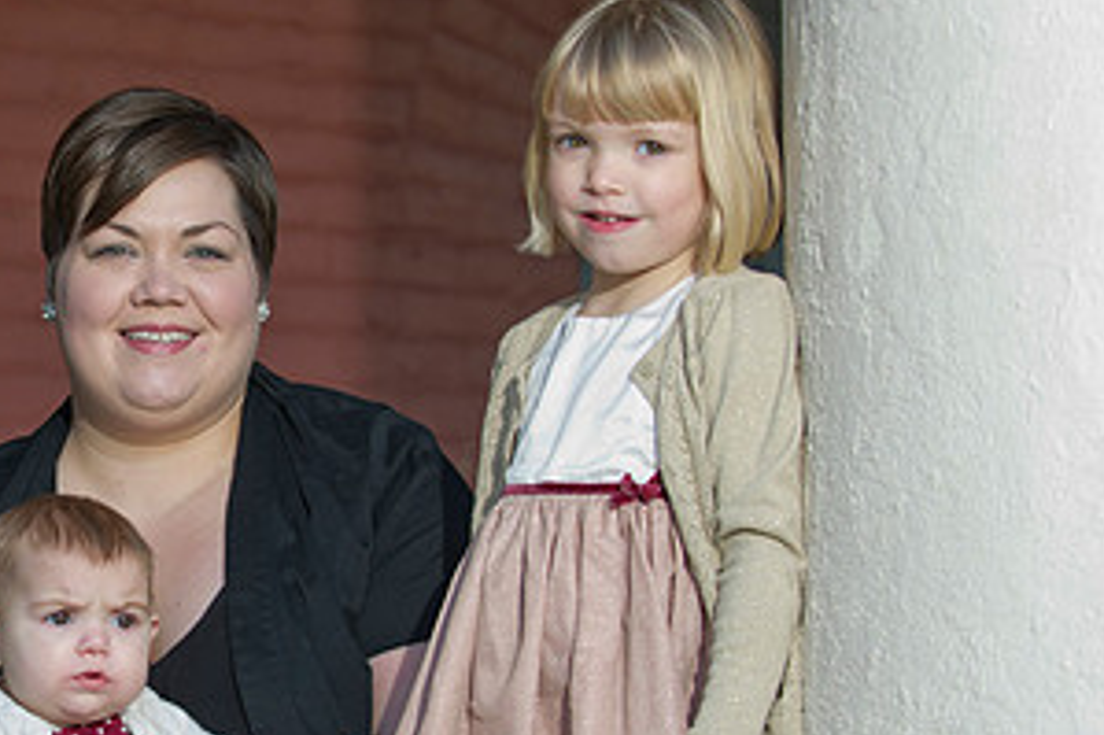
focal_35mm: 136
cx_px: 107
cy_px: 458
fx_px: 4168
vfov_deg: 10.1
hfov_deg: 14.9
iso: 250
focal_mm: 70
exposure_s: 1/250
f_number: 3.2
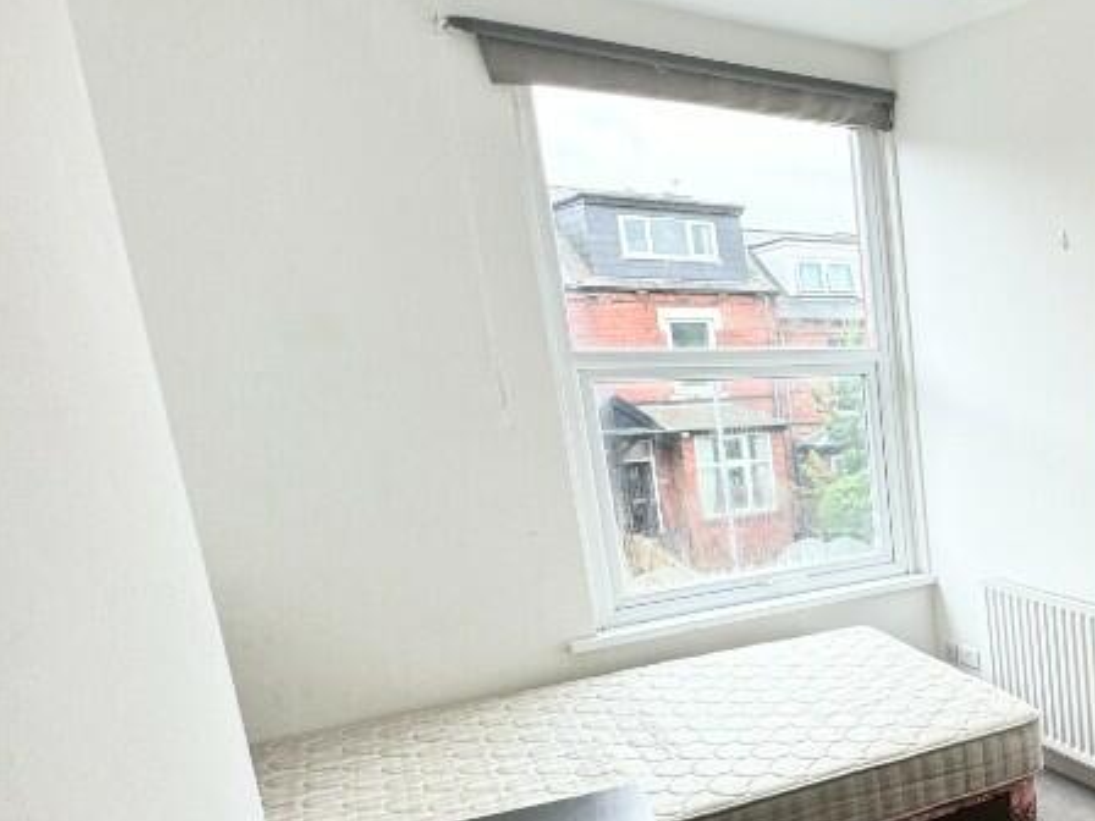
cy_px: 567
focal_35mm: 32
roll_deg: +0.9
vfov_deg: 43.4
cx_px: 1242
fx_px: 1012
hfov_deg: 42.6
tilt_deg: -10.8
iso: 50
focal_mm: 2.22
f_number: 2.2
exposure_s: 1/100
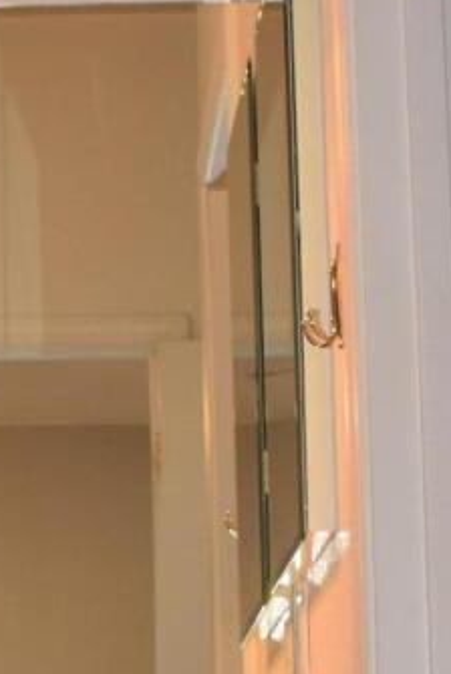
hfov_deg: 8.2
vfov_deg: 12.7
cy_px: 513
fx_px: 3019
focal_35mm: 161
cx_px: -361
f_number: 4
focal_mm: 18
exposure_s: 1/60
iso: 560
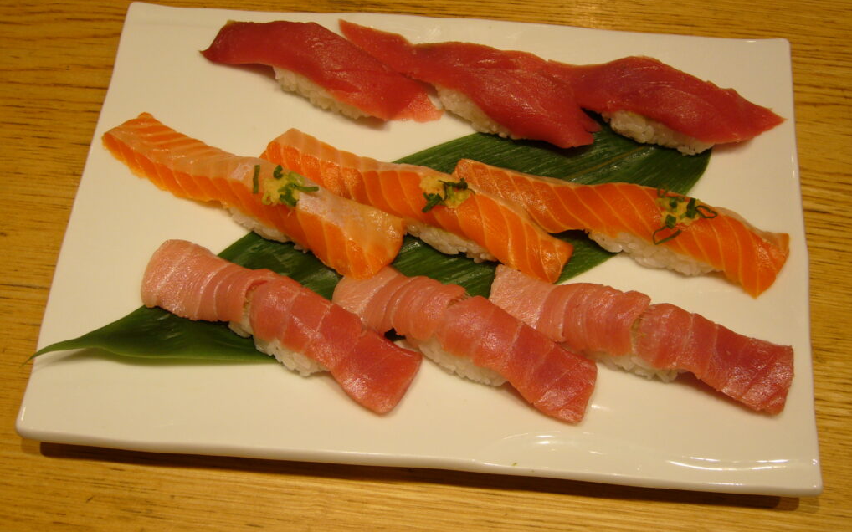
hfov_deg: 41.8
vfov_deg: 26.9
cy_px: 285
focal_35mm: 48
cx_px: 428
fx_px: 1114
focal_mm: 7.5
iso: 80
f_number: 3.2
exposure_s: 1/60
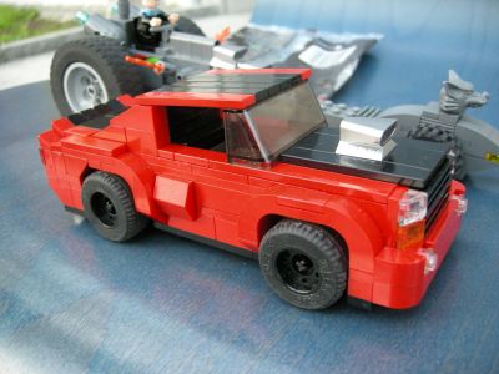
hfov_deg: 51.4
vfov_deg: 39.7
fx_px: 519
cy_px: 187
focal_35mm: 36
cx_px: 250
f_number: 2.7
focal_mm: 7.5
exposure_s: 1/49.3
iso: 185
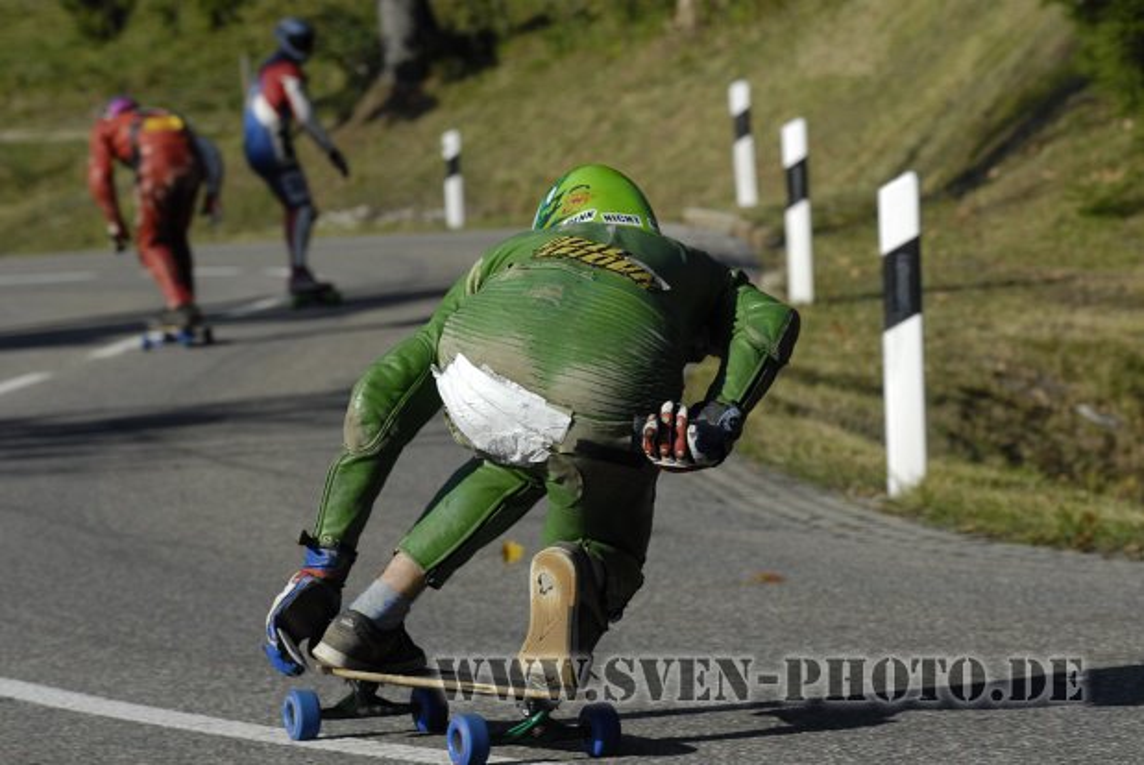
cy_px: 382
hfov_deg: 11.0
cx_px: 572
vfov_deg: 7.3
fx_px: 5964
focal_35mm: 188
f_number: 8
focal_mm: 125
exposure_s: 1/640
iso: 200
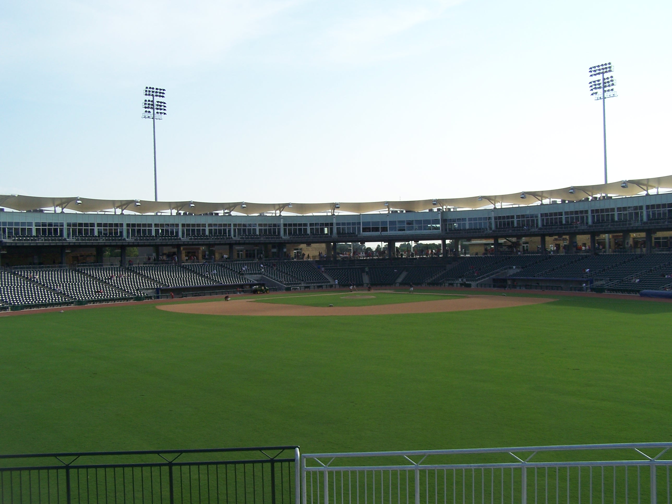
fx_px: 738
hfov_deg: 49.0
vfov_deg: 37.7
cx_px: 336
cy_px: 252
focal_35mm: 38
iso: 80
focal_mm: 6.3
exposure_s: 1/500
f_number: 4
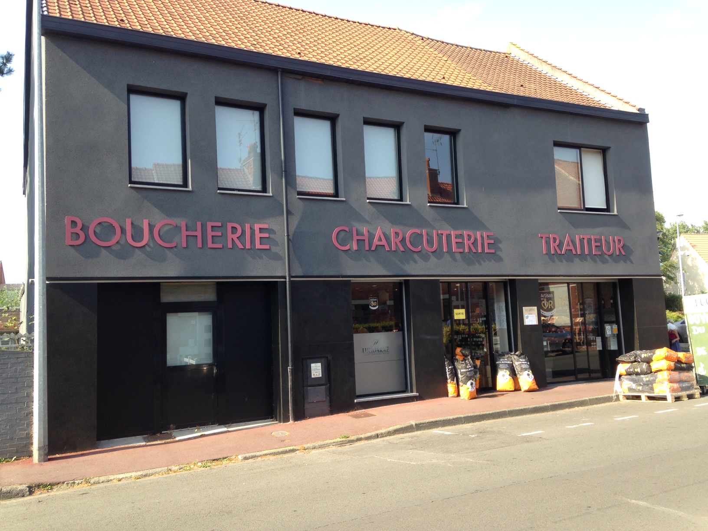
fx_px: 675
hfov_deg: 55.4
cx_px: 354
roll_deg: +2.8
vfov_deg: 42.9
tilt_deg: +5.2
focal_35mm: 33
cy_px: 266
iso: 50
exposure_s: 1/278
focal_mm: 4.12
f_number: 2.4
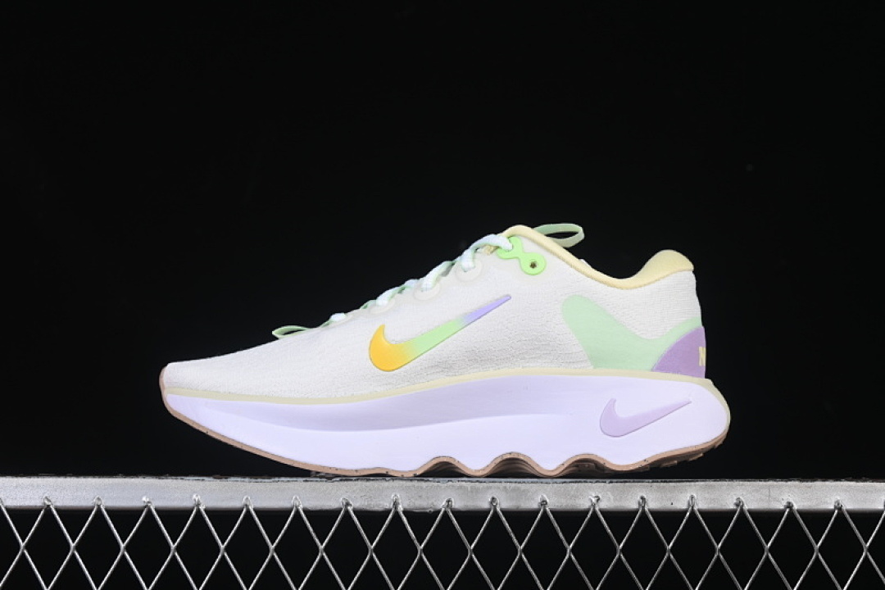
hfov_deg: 27.0
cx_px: 442
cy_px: 295
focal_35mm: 75
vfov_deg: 18.2
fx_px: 1844
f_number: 8
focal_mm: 50
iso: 160
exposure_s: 1/80
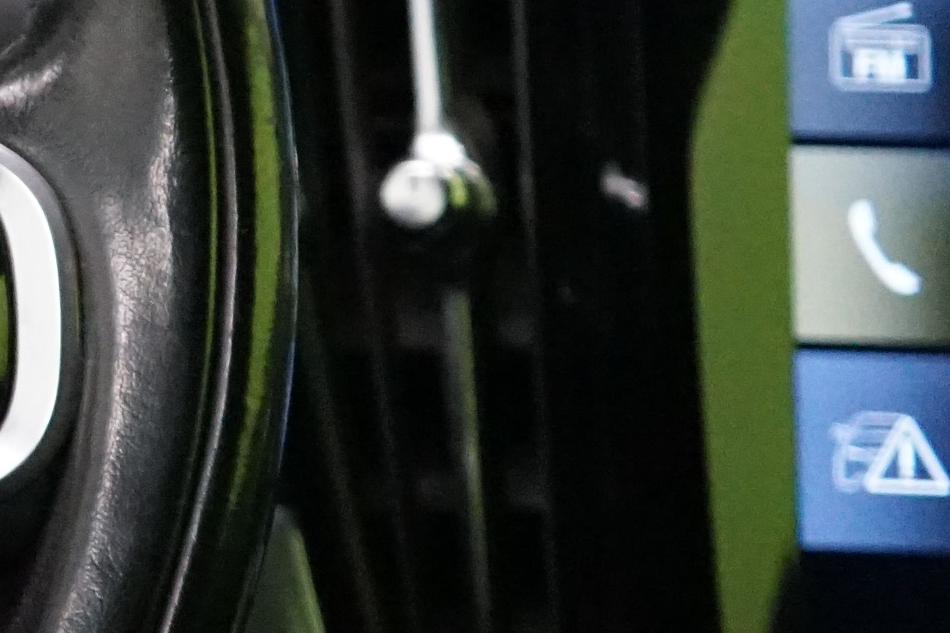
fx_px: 4142
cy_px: 137
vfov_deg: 8.7
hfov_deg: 11.5
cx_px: -1096
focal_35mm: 157
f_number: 4
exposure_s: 1/80
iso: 6400
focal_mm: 36
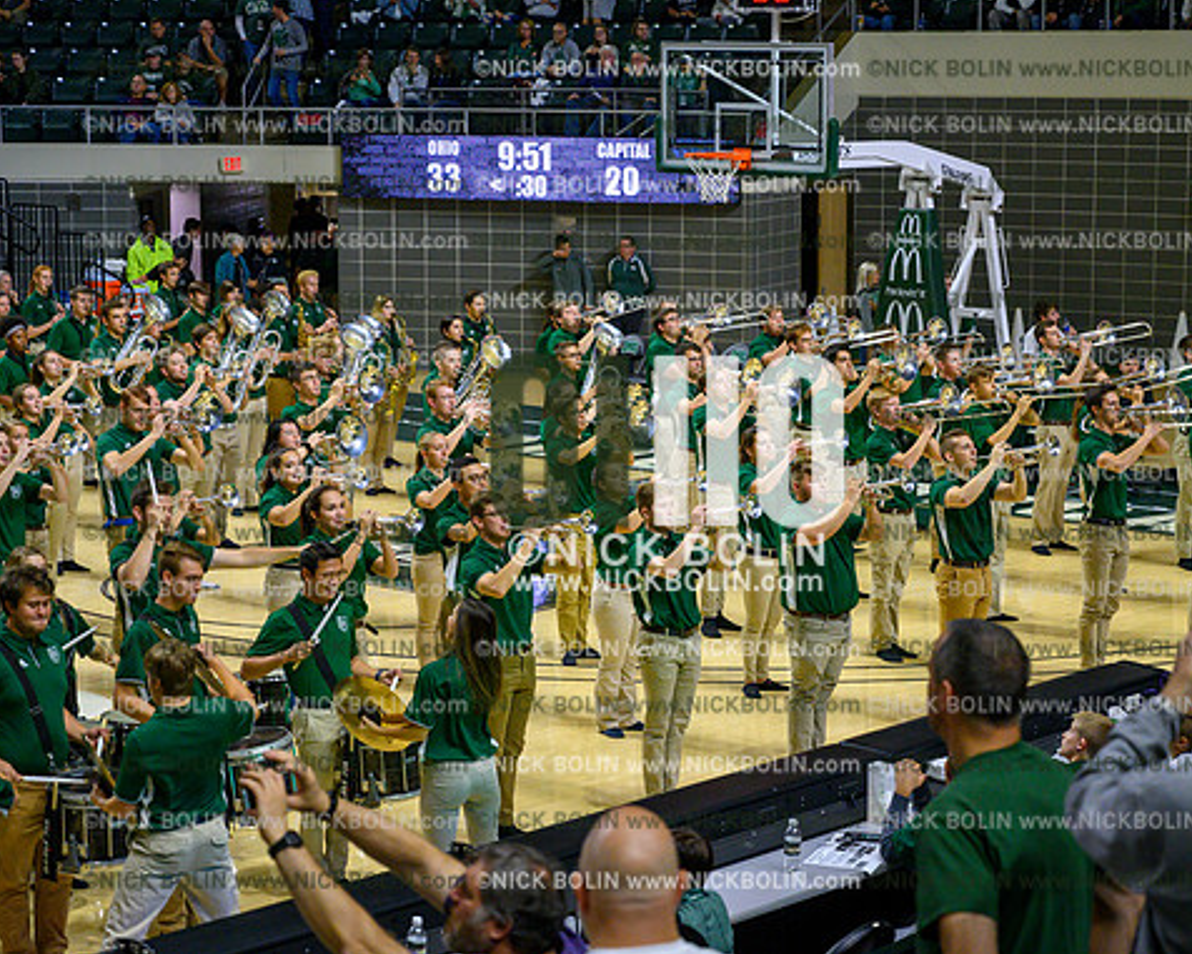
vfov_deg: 19.2
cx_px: 666
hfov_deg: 23.8
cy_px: 474
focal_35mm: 80
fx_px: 2823
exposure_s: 1/800
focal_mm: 70
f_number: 4.5
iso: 3200
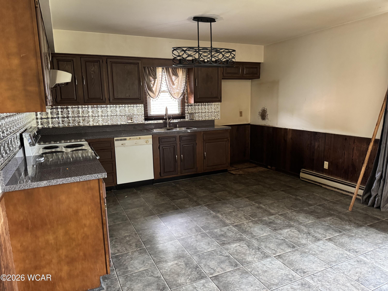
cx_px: 194
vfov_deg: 56.8
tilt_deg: -9.8
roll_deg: +1.5
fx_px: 269
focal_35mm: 24
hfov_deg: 71.6
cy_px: 146
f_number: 1.78
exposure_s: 1/60
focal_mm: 6.76
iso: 800
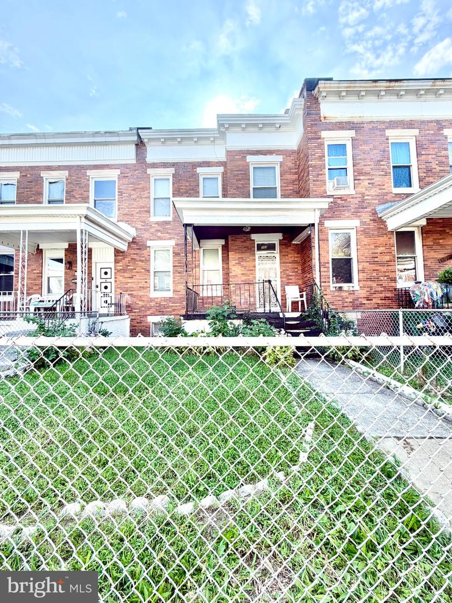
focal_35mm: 14
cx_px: 226
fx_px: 244
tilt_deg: +4.8
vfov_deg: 102.1
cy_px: 302
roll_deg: -0.4
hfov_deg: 85.7
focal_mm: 2.22
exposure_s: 1/502
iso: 50
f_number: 2.2
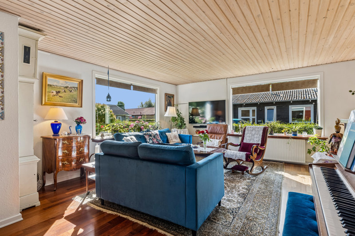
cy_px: 118
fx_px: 177
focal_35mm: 18
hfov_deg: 90.0
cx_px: 178
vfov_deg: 67.4
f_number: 8
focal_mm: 12
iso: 200
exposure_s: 1/8
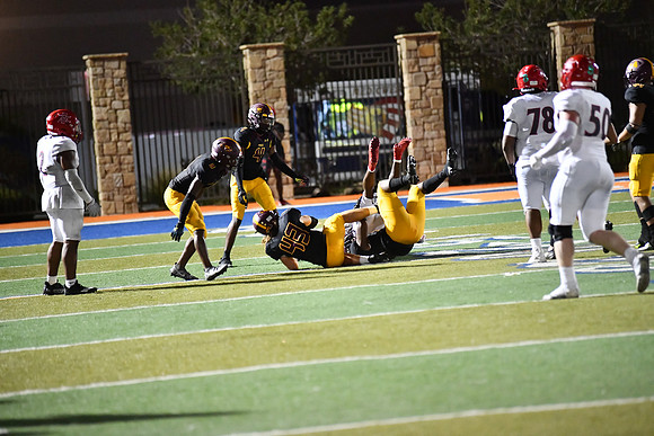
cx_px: 327
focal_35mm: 200
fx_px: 3634
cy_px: 218
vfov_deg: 6.9
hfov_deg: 10.3
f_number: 2.8
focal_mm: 200
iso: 11400
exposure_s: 1/1250
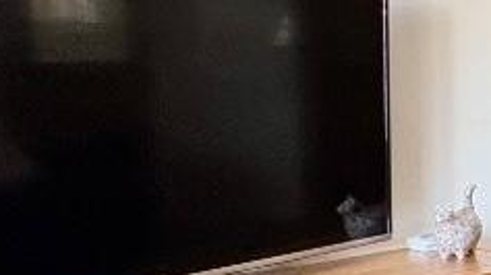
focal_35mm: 66
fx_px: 859
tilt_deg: -2.9
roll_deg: -1.3
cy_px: 99
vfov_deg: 18.2
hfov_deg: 17.7
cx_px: 1050
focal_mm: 2.22
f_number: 2.2
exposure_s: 1/60
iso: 500
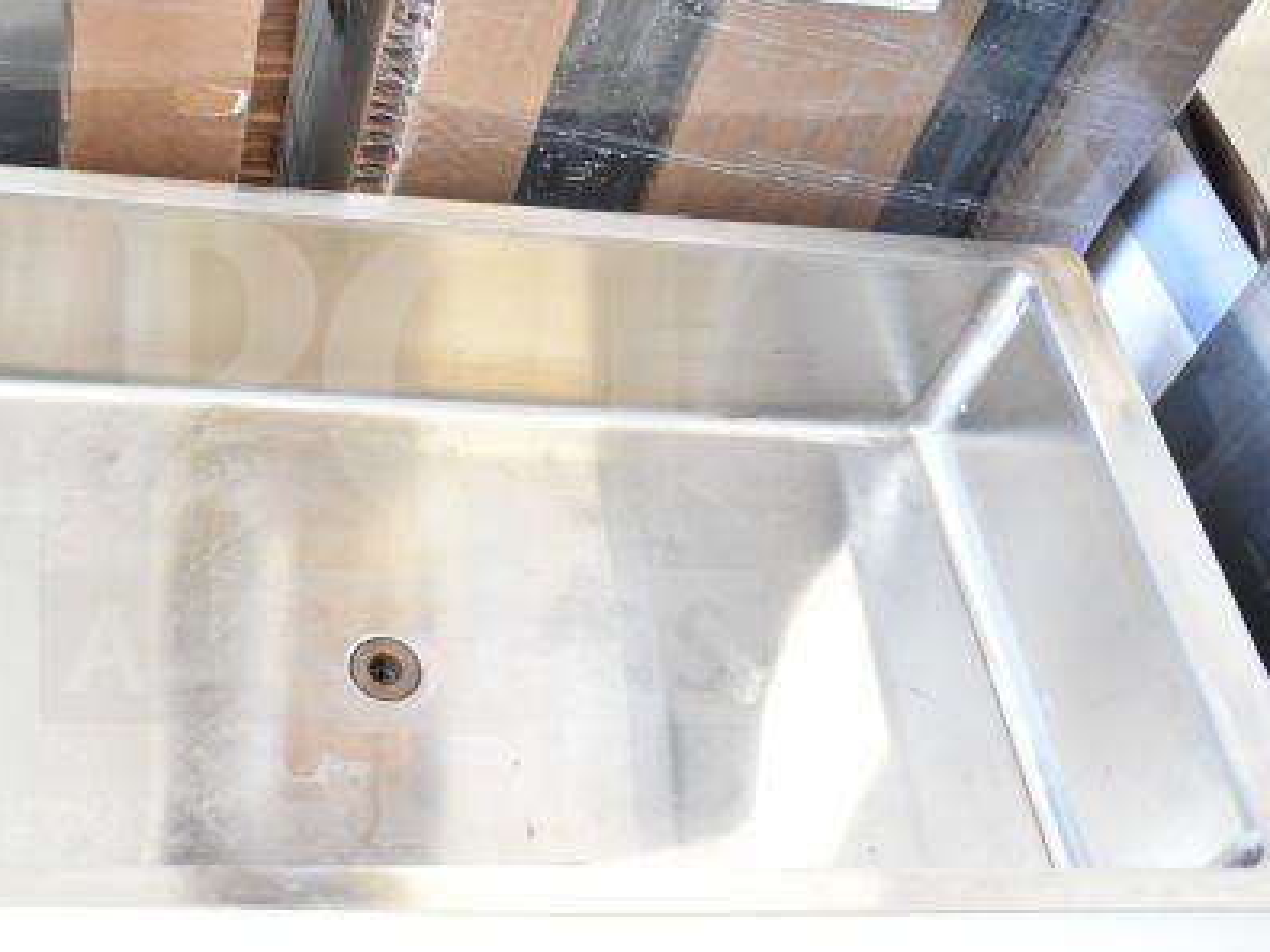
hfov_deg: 38.4
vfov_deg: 29.7
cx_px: 399
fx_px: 1797
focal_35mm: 49
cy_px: 468
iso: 1600
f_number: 4
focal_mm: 22
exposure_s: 1/60
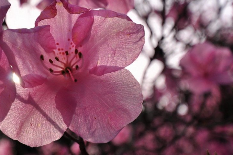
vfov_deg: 33.3
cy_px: 80
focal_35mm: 40
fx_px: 259
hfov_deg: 48.5
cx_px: 107
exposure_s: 1/1000
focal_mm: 24
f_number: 4.5
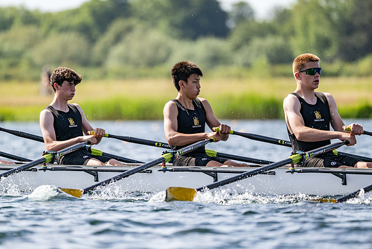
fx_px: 4134
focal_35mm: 400
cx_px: 186
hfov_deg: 5.2
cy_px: 124
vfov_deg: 3.4
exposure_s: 1/2500
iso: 320
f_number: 4.5
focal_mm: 400
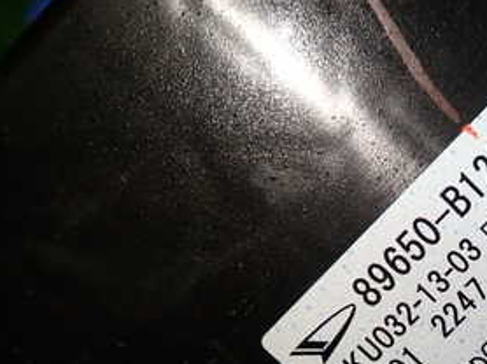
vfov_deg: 26.3
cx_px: 464
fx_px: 759
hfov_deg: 33.2
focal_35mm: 54
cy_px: 306
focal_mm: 4.5
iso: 100
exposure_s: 1/100
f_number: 2
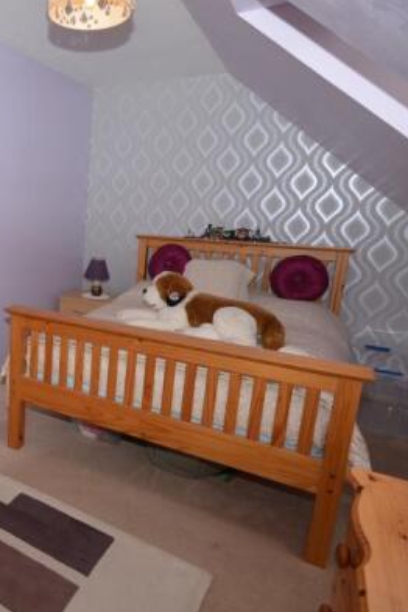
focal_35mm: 25
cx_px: 23
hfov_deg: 45.3
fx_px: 425
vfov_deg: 71.5
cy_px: 289
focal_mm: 10
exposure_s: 1/80
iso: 320
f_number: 5.6
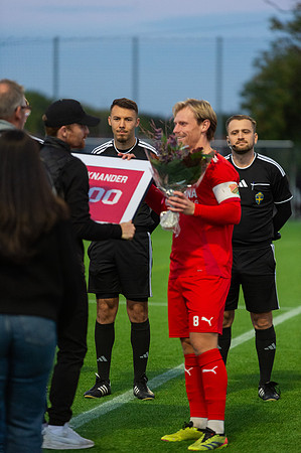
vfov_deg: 10.3
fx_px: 2514
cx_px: 150
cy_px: 226
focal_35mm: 200
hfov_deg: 6.9
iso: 5000
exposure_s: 1/800
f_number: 3.2
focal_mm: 200
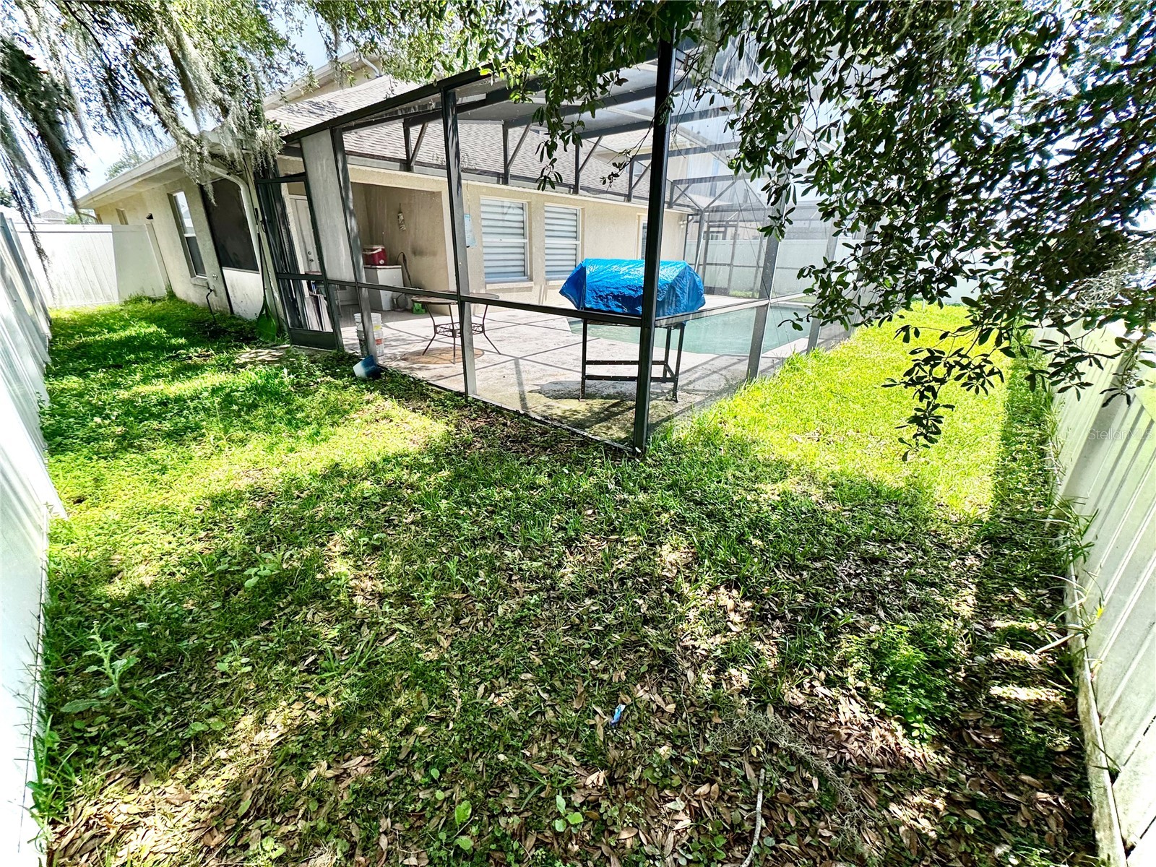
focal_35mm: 14
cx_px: 578
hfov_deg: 102.1
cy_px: 434
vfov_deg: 85.7
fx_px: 468
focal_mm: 2.22
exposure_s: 1/418
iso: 40
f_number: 2.2
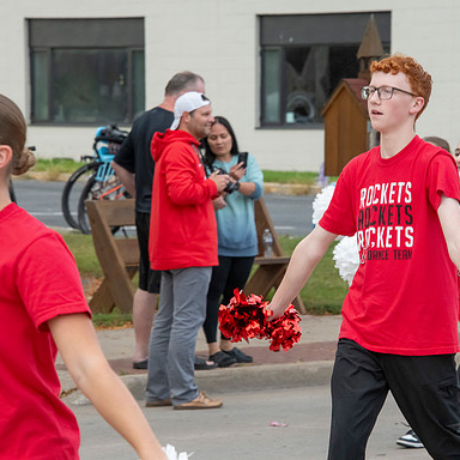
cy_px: 229
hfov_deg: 7.2
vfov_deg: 7.2
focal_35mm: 244
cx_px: 296
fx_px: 3668
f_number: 11
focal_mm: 190
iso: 3200
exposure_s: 1/320
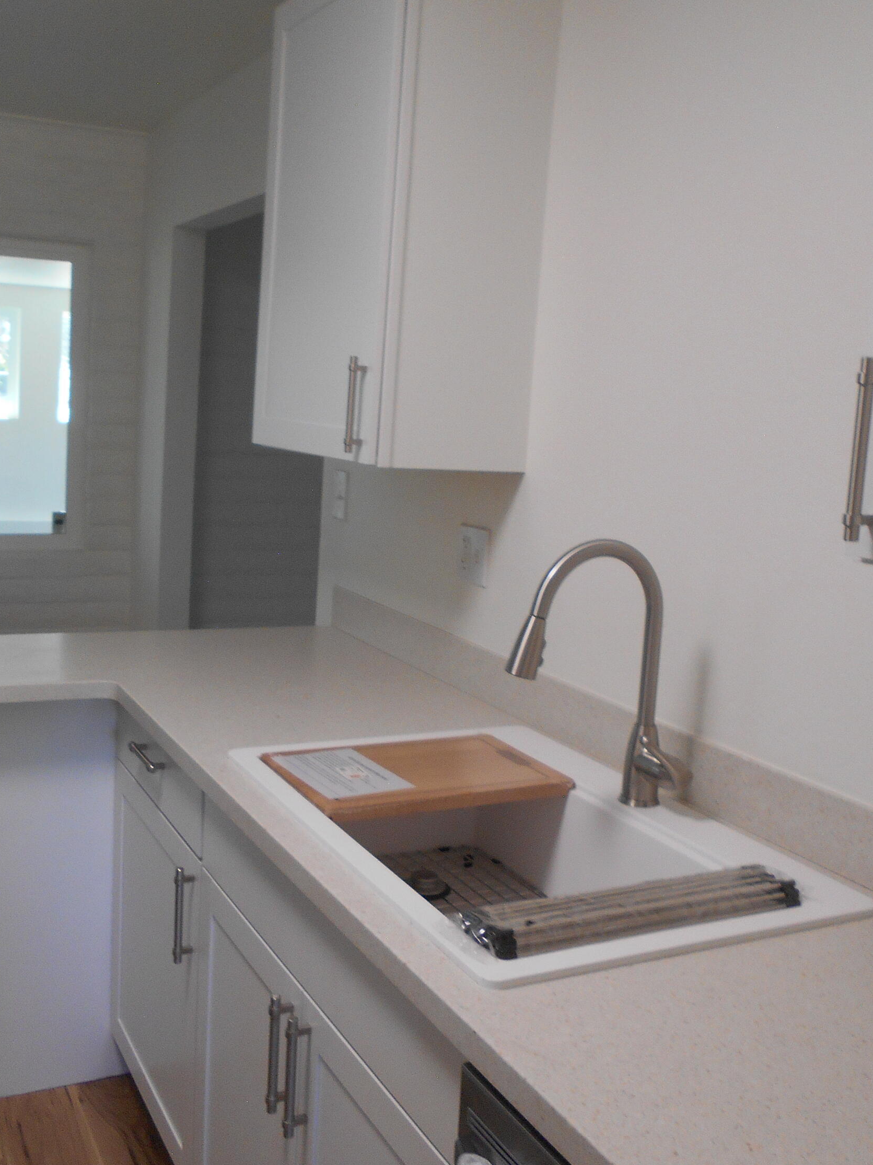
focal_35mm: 35
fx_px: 1177
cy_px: 579
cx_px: 409
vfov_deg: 52.6
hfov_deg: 40.7
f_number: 3.2
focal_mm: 4.6
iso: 140
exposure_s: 1/30
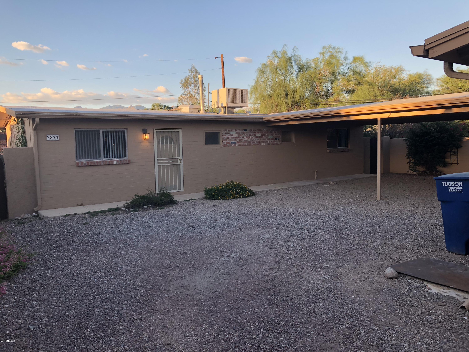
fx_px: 379
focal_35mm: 28
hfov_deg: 63.4
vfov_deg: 49.7
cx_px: 234
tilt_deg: -3.7
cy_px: 176
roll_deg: +1.8
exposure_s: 1/269
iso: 20
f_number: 1.8
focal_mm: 4
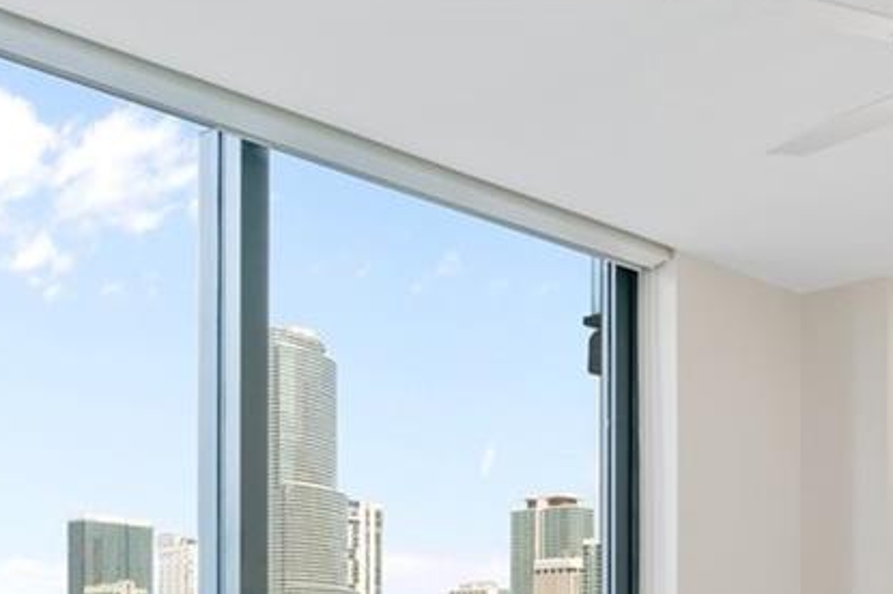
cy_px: 667
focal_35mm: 54
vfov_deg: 23.4
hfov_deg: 32.6
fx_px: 1338
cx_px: 973
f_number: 8
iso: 200
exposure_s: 1/20
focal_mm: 14
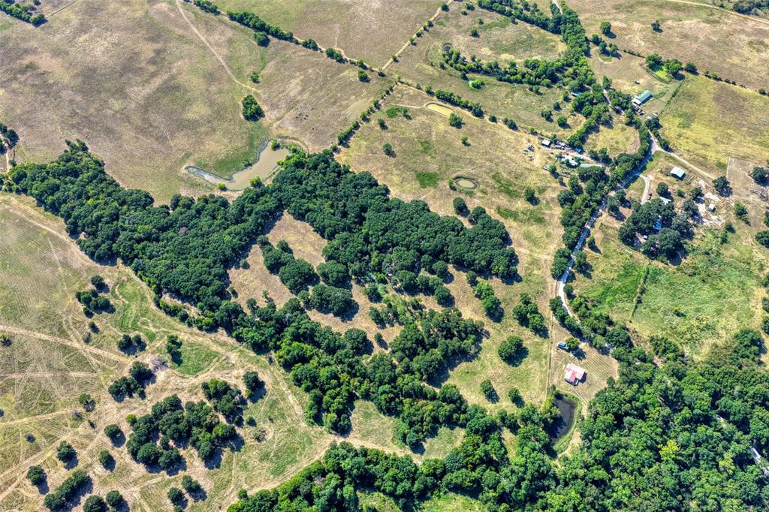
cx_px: 384
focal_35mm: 28
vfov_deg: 46.4
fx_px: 598
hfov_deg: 65.5
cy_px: 256
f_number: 2.8
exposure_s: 1/500
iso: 100
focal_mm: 14.4
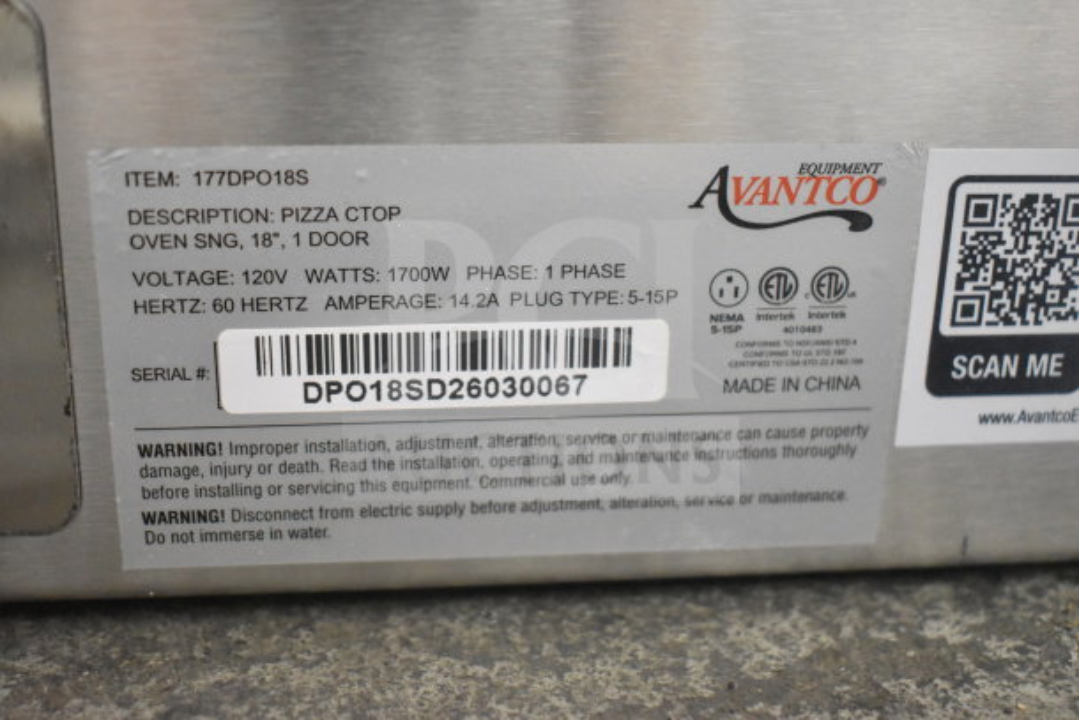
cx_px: 540
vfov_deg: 28.1
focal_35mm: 48
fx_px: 1439
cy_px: 360
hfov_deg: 41.1
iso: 6400
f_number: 5
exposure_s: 1/100
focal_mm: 32
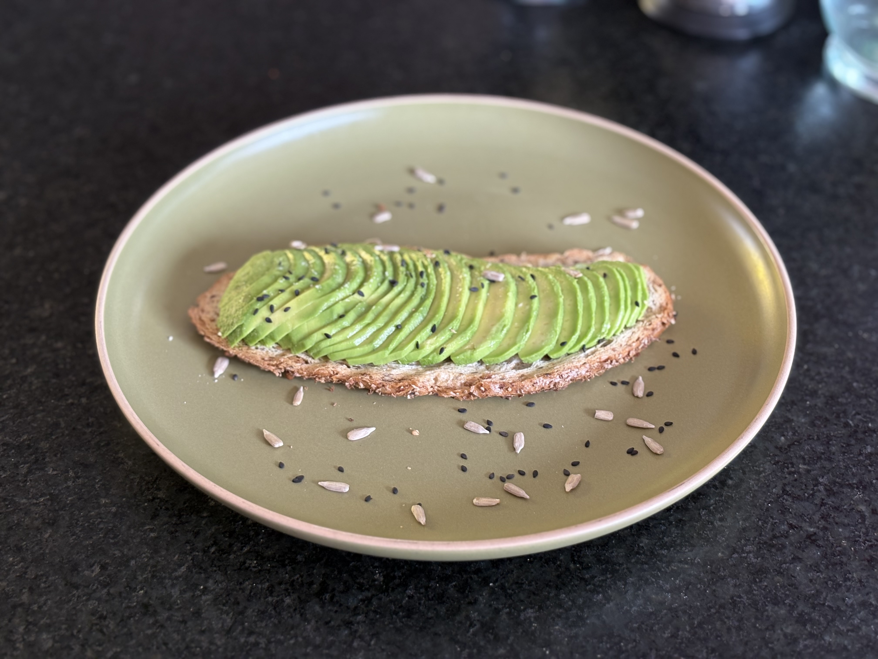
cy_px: 330
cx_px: 439
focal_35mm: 52
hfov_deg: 36.8
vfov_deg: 28.0
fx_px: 1319
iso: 100
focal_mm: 5.96
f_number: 1.6
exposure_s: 1/60
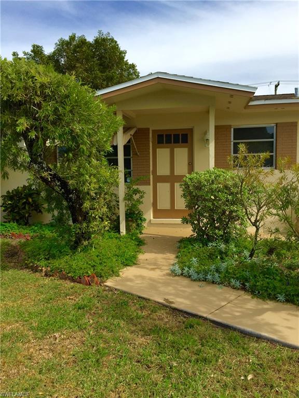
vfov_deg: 61.7
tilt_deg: -5.9
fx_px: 334
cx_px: 150
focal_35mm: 29
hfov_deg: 48.2
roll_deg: +1.8
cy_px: 199
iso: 32
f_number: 2.2
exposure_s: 1/2083
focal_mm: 4.15
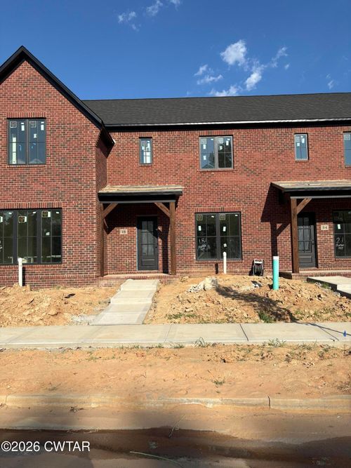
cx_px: 176
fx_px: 352
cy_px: 234
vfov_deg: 67.3
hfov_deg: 53.0
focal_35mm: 26
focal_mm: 5.96
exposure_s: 1/3831
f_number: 1.6
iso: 50
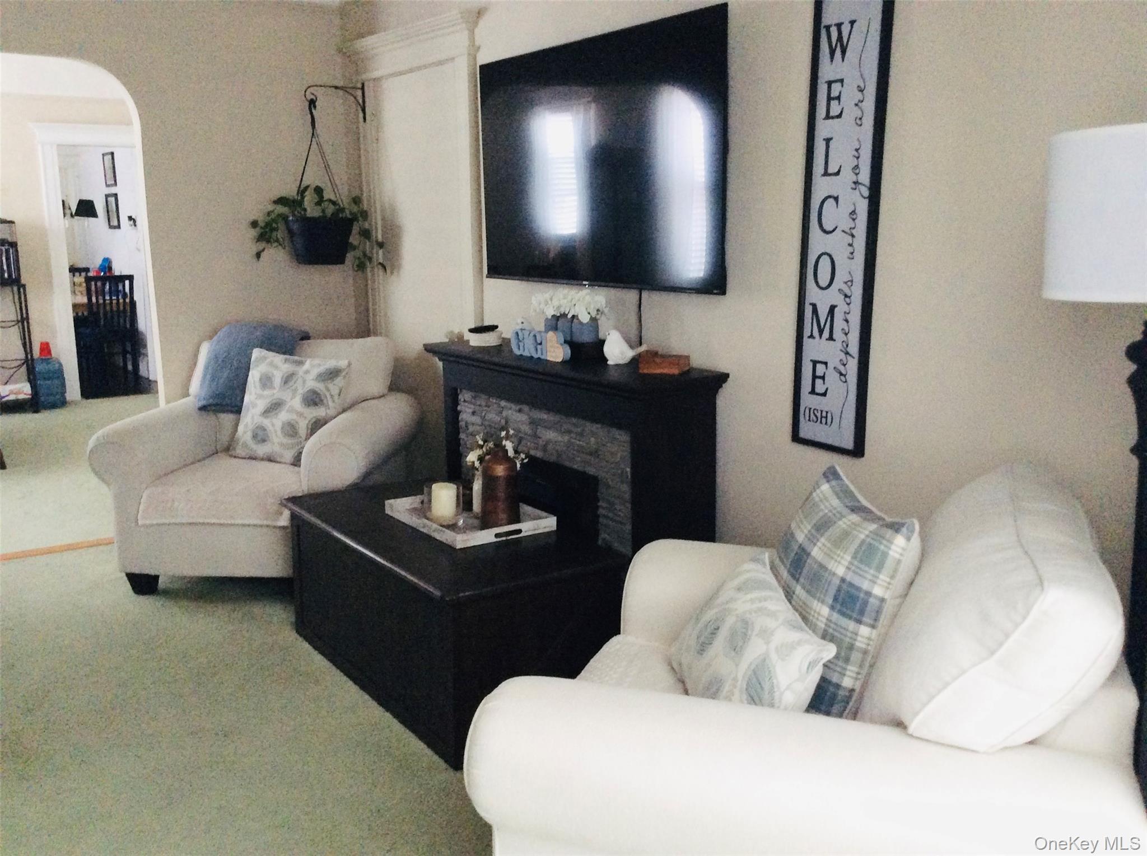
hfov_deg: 56.9
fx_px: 1059
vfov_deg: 44.0
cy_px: 428
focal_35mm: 32
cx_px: 574
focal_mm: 3.3
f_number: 2.4
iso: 200
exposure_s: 1/24
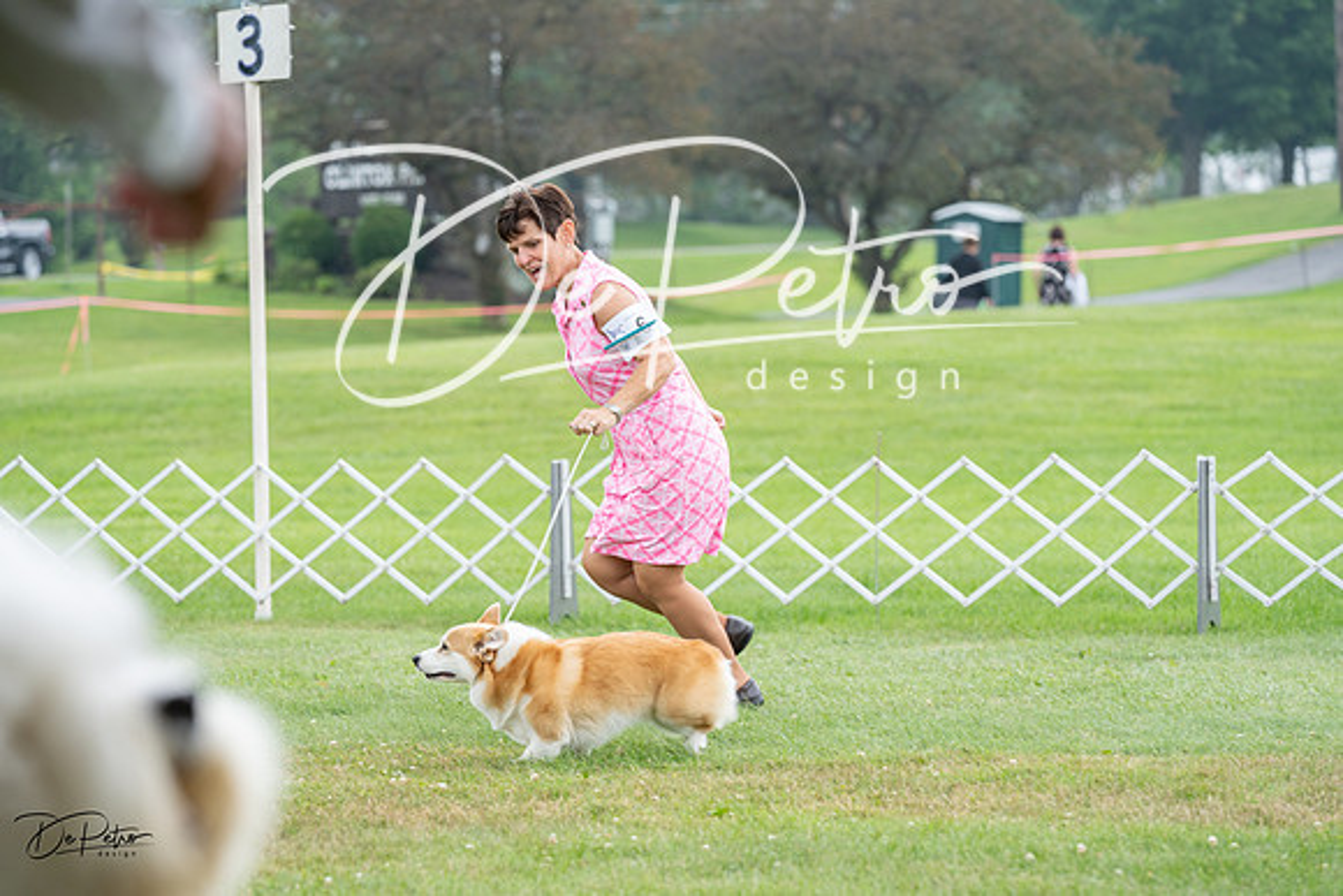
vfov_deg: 10.1
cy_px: 448
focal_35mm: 136
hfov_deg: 15.1
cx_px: 672
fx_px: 5075
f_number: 4.5
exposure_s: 1/400
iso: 400
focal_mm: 136
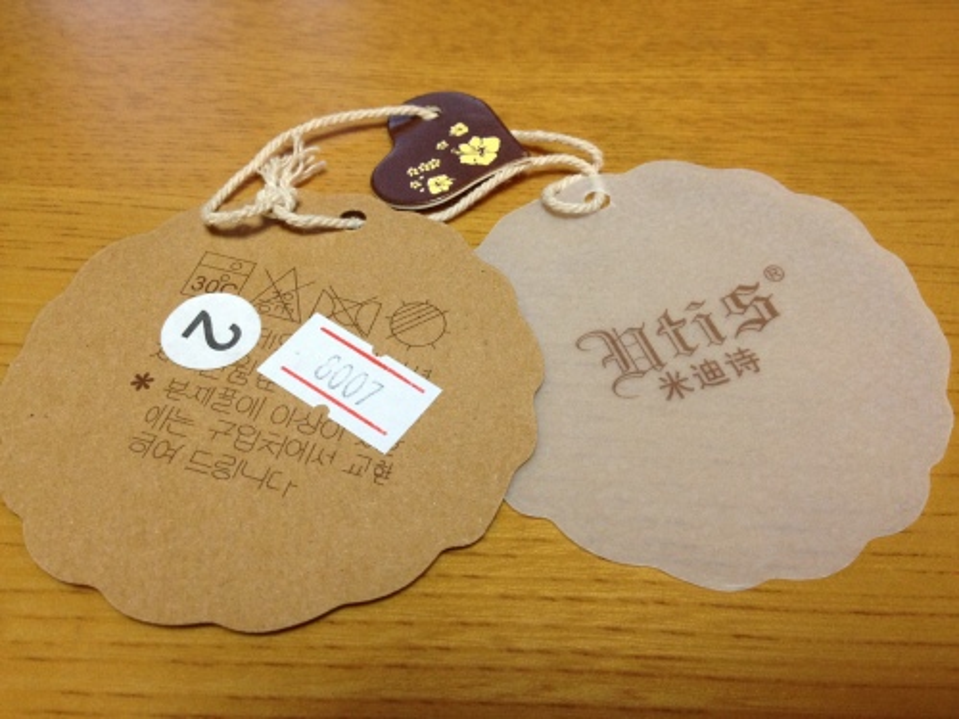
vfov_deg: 40.7
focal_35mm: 35
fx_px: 970
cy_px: 360
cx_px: 480
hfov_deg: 52.6
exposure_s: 1/20
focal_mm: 4.28
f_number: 2.4
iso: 125
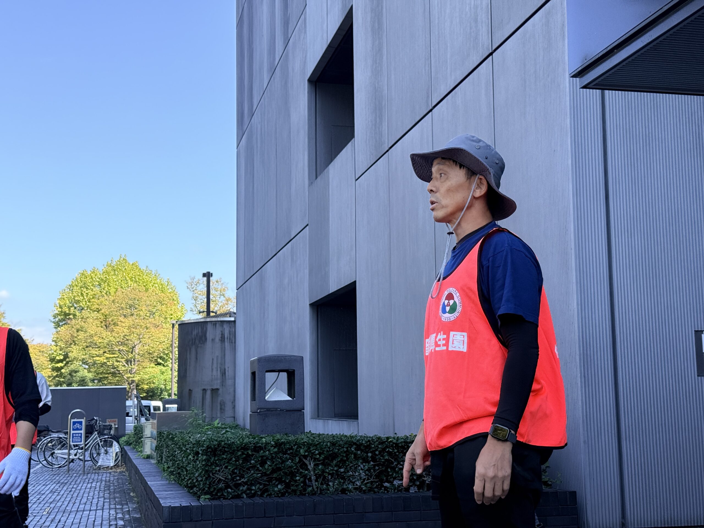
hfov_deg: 39.7
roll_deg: +0.9
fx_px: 976
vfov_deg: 30.3
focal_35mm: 48
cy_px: 264
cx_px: 352
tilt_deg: +9.2
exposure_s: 1/1085
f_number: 1.78
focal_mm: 6.76
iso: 64
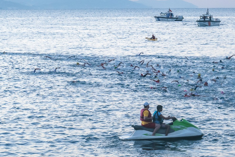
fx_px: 1188
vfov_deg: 7.5
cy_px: 66
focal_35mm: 182
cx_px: 147
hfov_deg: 11.3
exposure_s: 1/400
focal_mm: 95
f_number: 7.1
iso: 1000
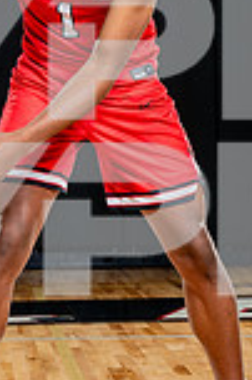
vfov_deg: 10.6
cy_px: 45
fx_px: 2031
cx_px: 20
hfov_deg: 7.1
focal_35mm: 193
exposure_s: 1/250
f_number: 7.1
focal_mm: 65
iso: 250
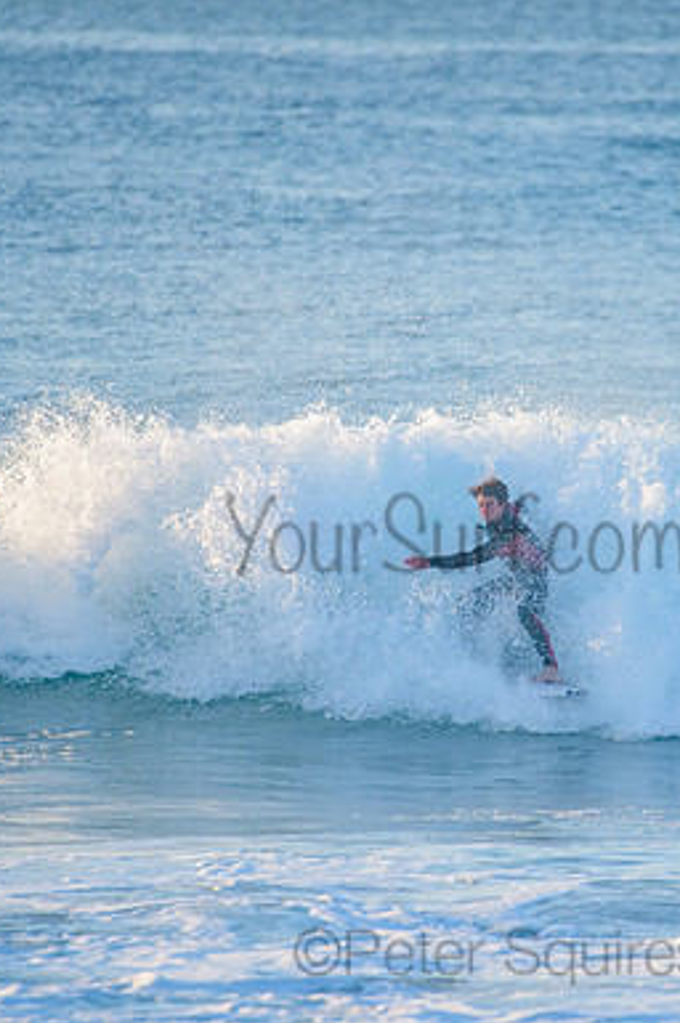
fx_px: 21400
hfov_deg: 1.8
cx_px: 499
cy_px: 512
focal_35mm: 754
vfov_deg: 2.7
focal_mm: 500
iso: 400
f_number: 5.6
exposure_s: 1/1250
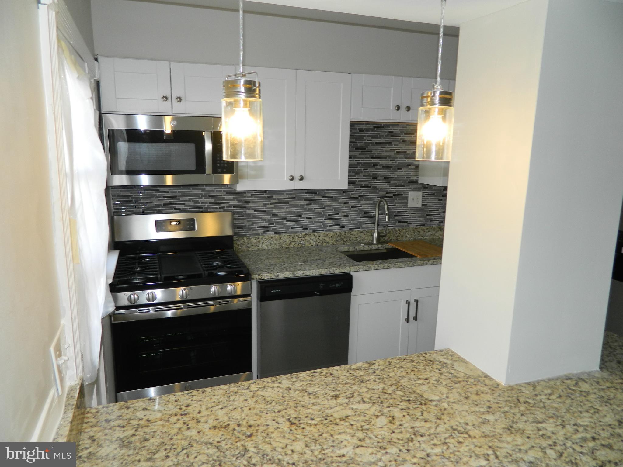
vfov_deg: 54.9
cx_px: 312
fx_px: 450
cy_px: 234
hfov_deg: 69.4
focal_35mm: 25
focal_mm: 4.5
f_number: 3.1
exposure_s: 1/30
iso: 80
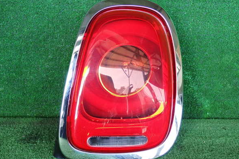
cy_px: 78
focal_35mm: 50
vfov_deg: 27.0
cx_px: 118
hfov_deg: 39.6
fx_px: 332
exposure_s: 1/125
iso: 250
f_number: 3.1
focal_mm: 8.4
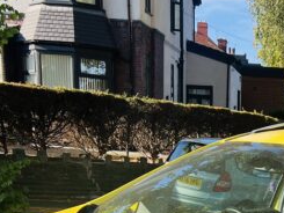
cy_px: 332
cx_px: 308
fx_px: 698
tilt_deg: -14.6
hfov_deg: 21.8
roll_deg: -2.4
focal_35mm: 85
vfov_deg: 15.8
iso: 50
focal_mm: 5.7
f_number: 1.5
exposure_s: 1/1124
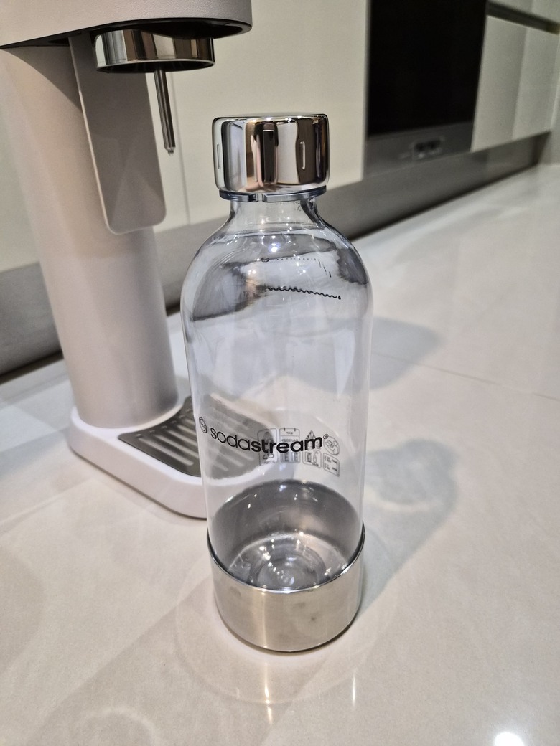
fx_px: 496
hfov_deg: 58.9
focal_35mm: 23
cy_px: 373
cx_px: 280
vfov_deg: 73.9
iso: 800
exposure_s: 1/120
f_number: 1.8
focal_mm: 5.4
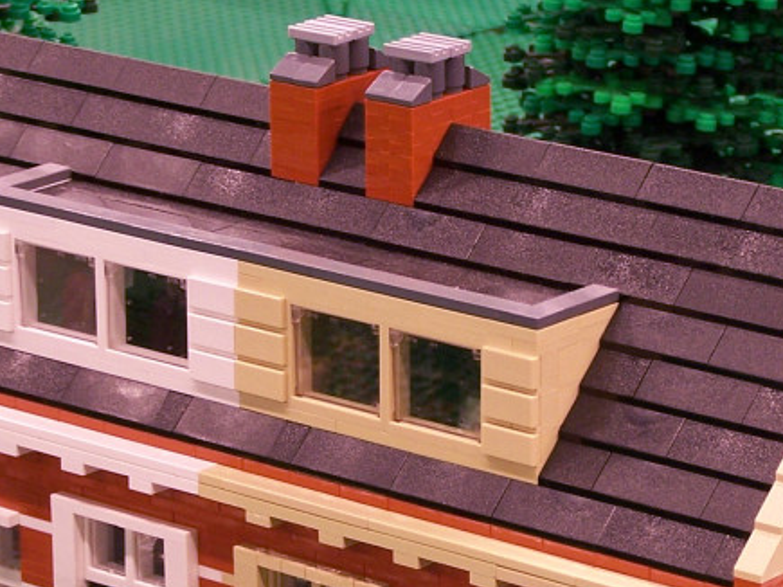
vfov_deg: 7.7
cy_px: 461
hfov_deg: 10.3
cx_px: 418
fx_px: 4364
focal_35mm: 193
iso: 80
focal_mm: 13.7
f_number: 3.2
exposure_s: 1/2
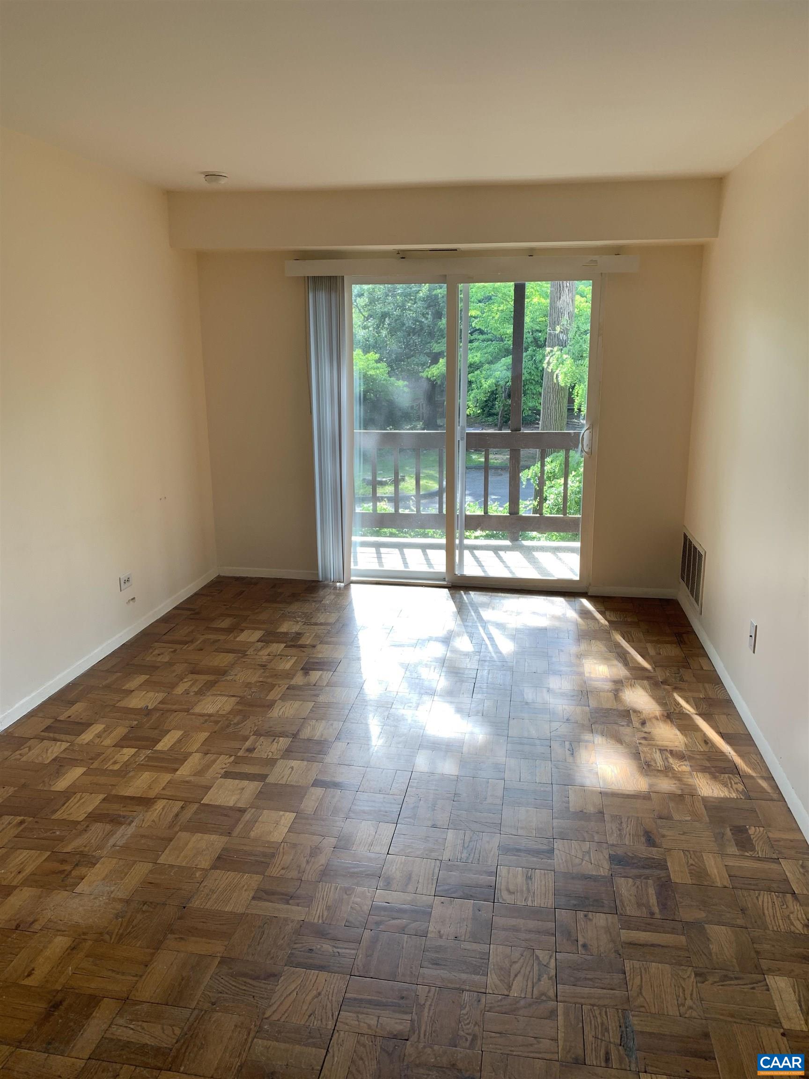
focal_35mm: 26
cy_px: 540
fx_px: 810
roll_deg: +0.5
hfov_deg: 53.1
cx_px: 404
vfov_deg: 67.3
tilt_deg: -11.3
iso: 50
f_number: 1.8
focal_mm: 4.25
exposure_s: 1/120
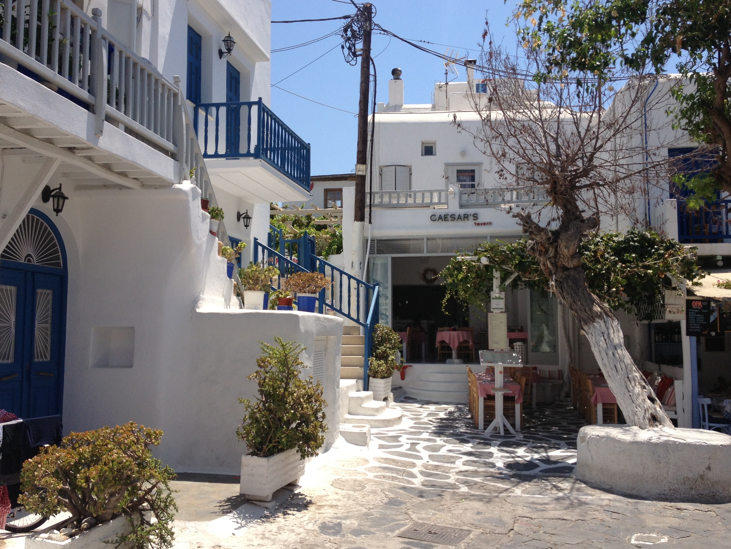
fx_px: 803
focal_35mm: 38
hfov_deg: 49.0
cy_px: 278
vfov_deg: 37.7
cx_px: 370
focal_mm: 4.28
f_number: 2.4
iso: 50
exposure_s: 1/2045
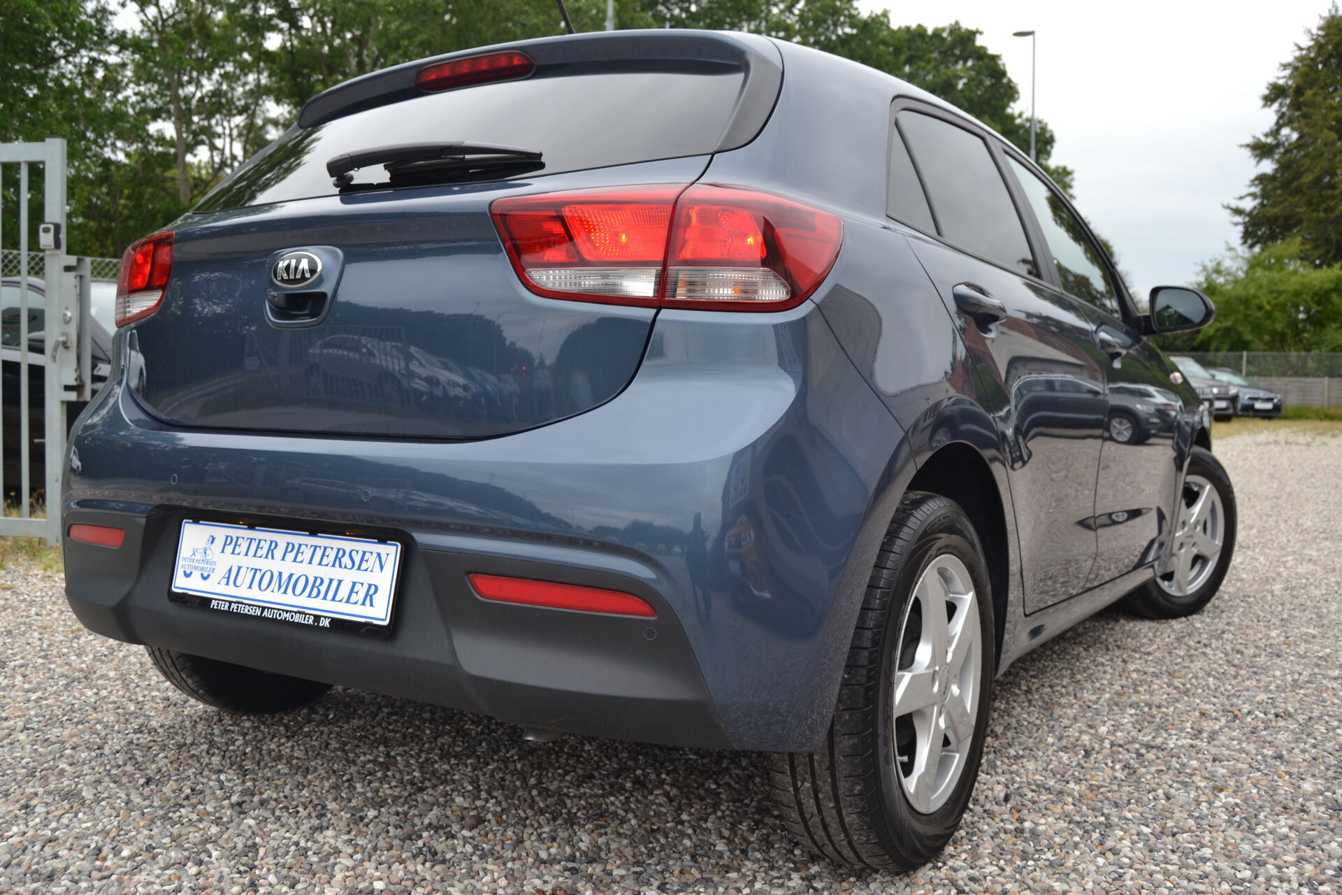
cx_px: 671
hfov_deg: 57.2
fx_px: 1230
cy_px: 448
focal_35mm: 33
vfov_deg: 40.0
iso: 180
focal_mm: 22
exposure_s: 1/125
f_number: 5.6
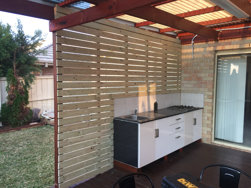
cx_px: 126
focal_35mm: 29
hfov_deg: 61.7
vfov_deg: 48.2
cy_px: 94
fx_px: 210
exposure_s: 1/100
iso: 32
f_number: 2.2
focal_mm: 4.15
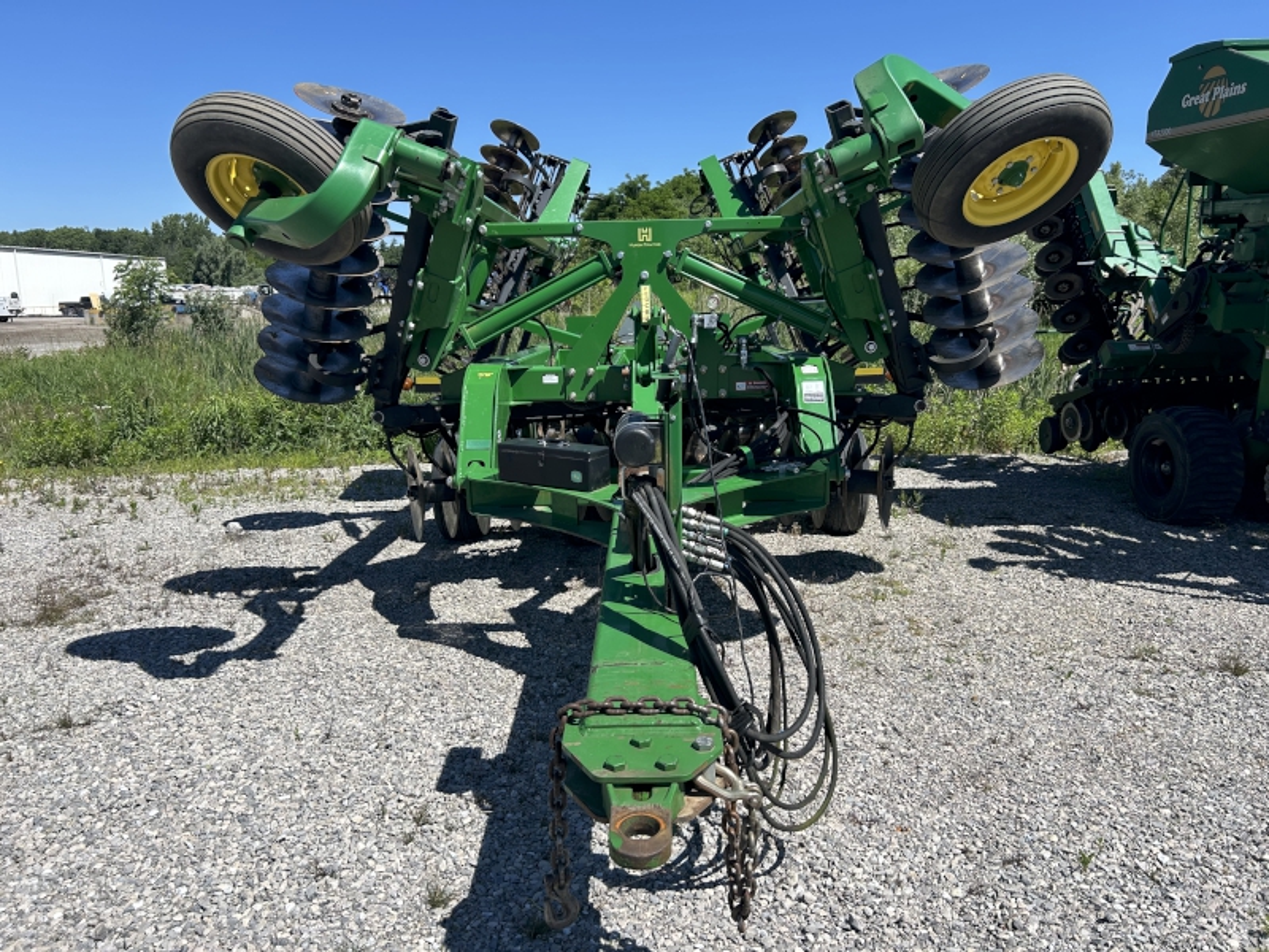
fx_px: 953
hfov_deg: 67.3
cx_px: 634
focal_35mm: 26
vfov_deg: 53.1
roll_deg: +1.1
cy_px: 476
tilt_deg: -11.7
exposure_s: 1/3460
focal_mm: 5.7
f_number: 1.5
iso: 50
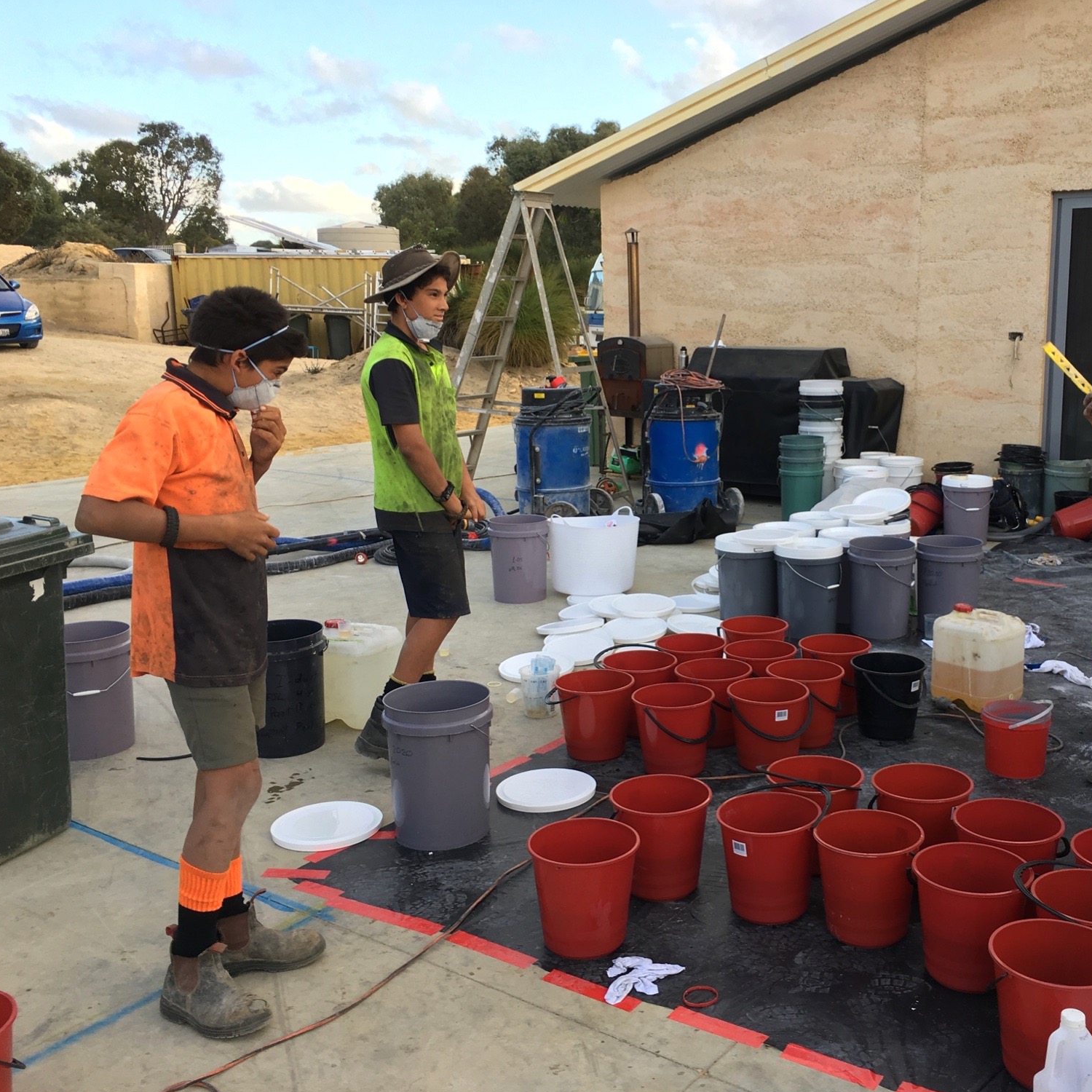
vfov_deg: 47.2
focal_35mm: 35
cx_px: 706
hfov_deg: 46.6
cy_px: 547
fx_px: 1249
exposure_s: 1/140
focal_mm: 4.15
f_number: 2.2
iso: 25
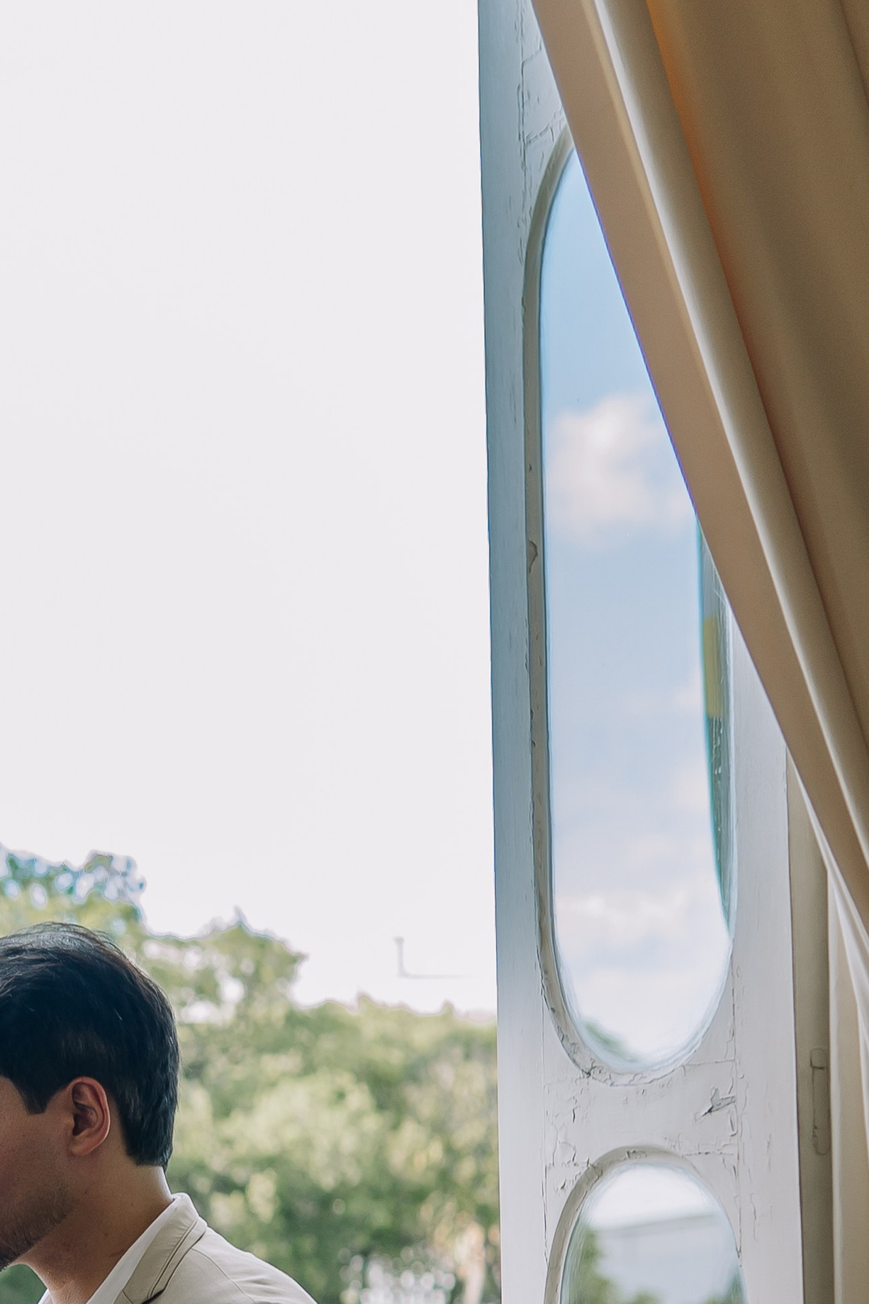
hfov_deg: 14.4
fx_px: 3402
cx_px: 95
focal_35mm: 94
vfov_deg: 21.1
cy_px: 1251
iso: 250
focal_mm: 30
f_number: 2.5
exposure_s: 1/200
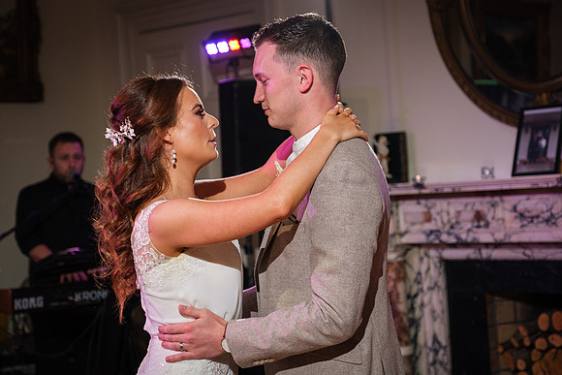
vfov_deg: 19.7
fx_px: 1078
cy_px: 188
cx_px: 281
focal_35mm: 69
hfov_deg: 29.2
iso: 400
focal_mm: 45.5
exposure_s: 1/200
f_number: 2.8
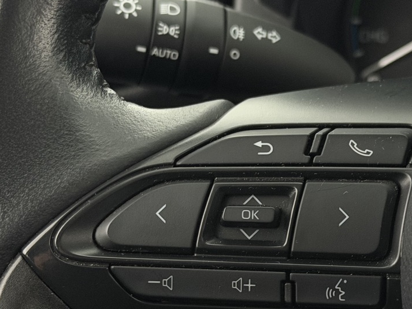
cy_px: 214
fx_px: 1154
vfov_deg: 15.2
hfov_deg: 20.2
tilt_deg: -21.2
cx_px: 263
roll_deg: +2.0
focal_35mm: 97
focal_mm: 6.76
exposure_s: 1/25
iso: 500
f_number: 1.78
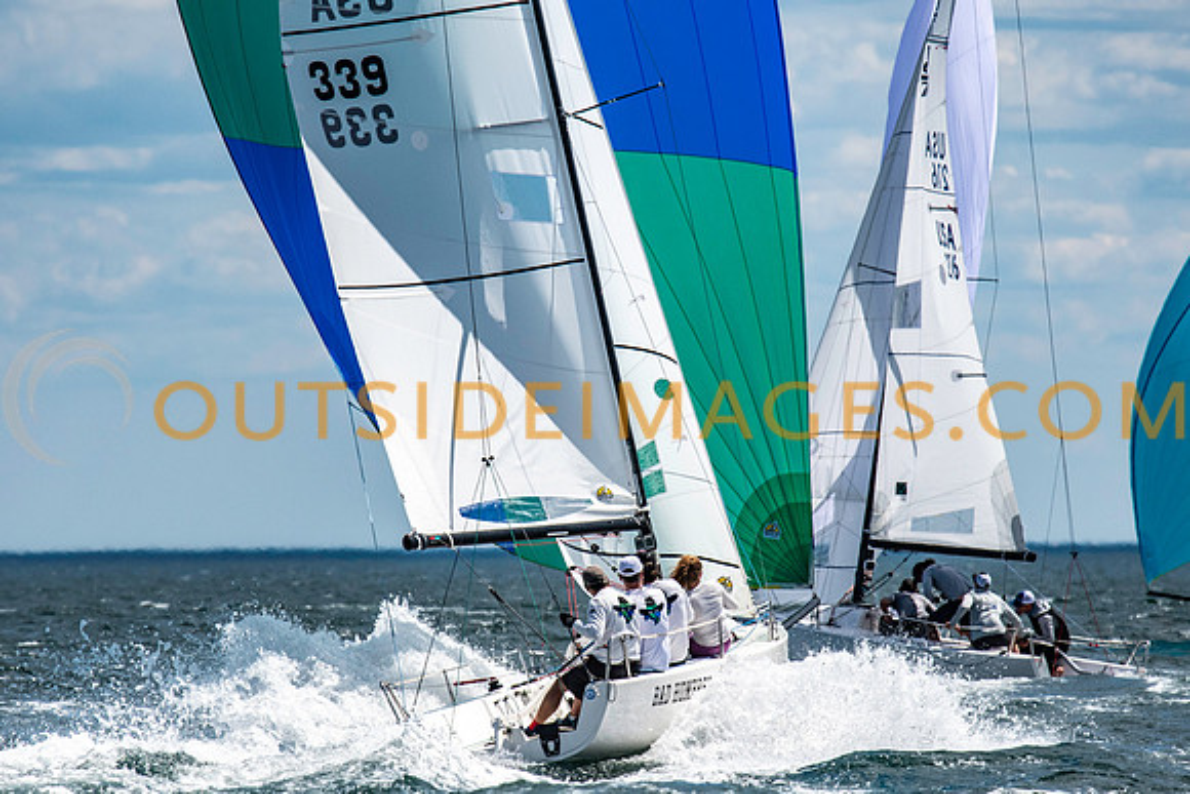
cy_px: 426
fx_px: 16339
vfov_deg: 2.8
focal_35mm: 494
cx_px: 551
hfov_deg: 4.2
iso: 500
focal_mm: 300
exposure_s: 1/6400
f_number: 5.6
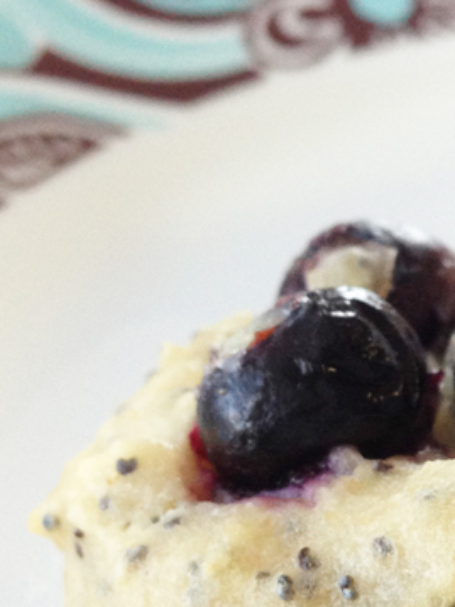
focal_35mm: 92
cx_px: 585
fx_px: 1613
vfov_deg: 21.1
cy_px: 463
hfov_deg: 15.3
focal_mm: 4.13
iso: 160
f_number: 2.4
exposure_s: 1/20
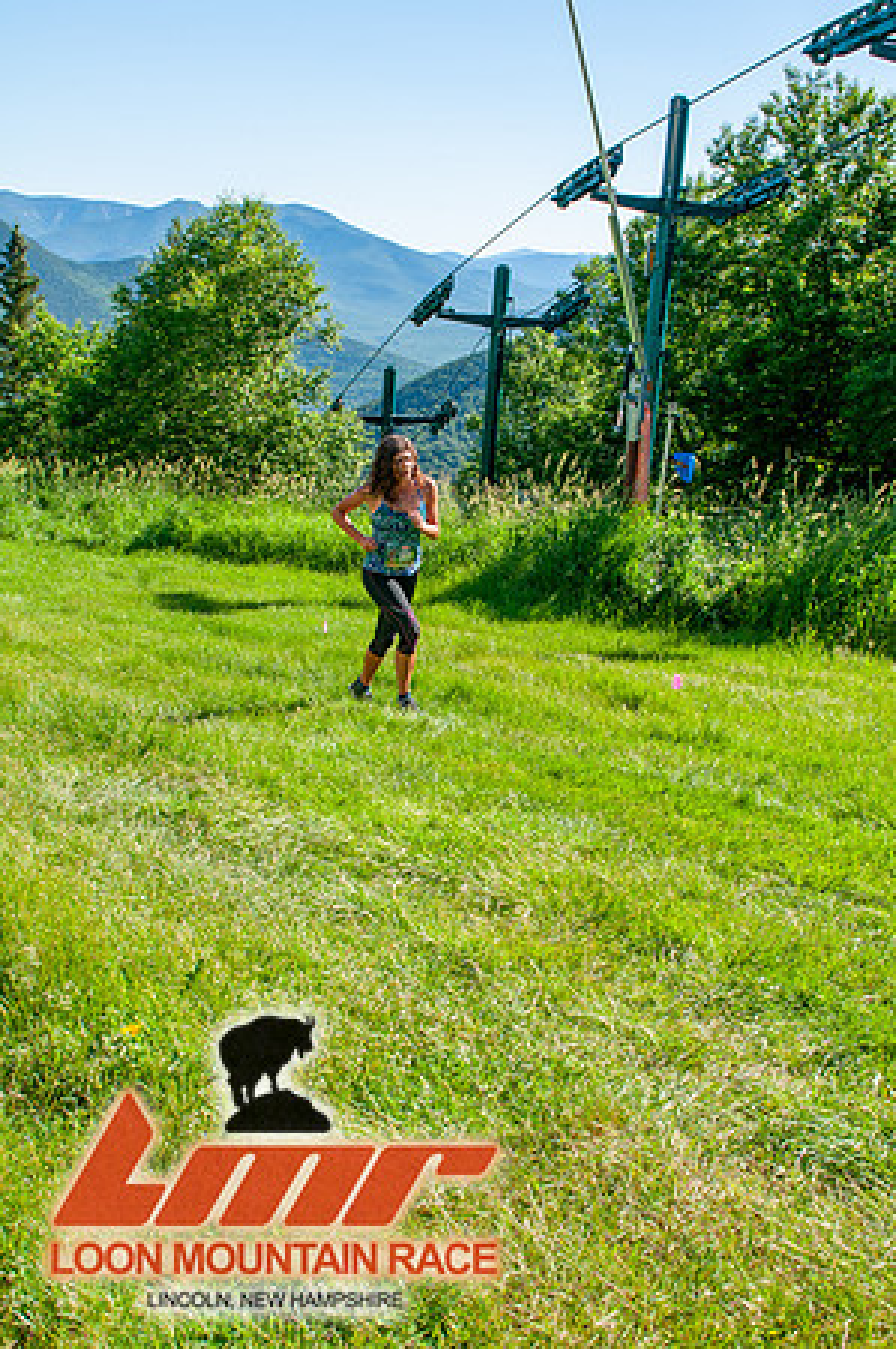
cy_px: 674
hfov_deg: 36.8
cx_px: 448
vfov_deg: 53.2
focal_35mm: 36
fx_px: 1347
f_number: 8
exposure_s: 1/400
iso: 200
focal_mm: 24
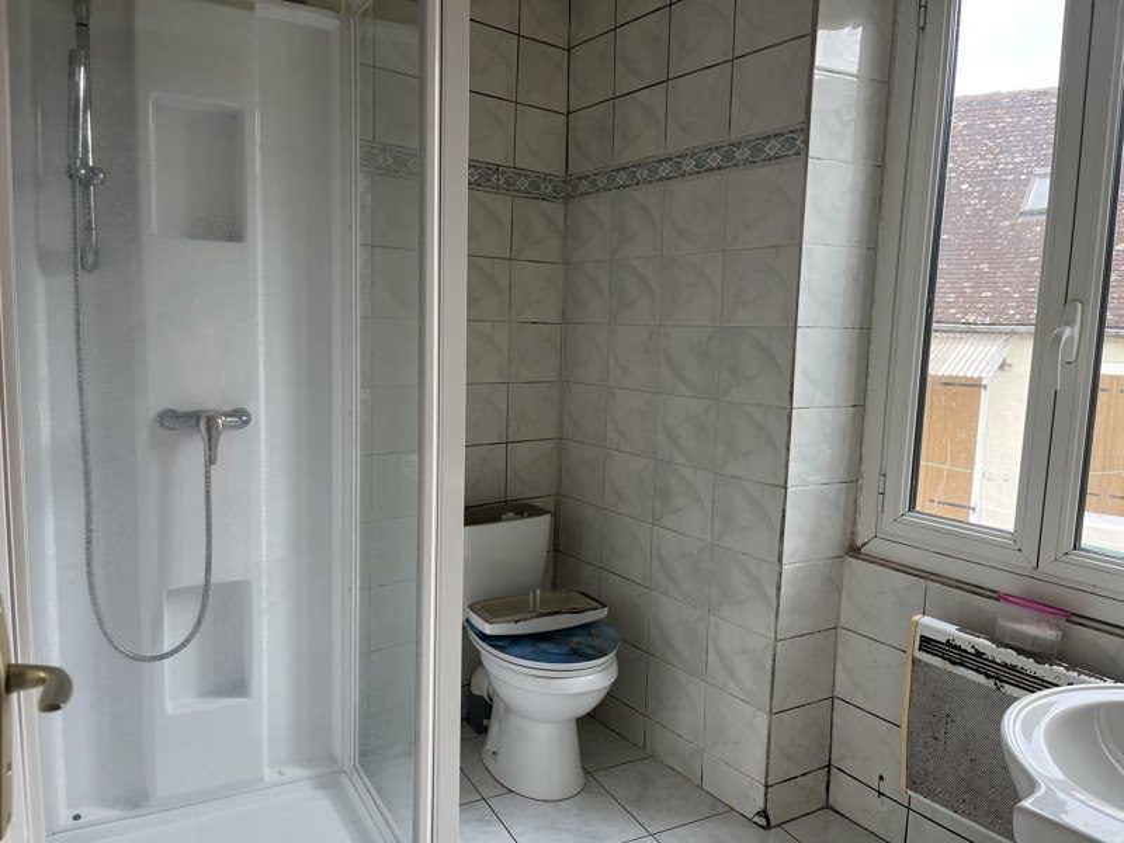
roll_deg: -1.3
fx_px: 844
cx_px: 562
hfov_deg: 67.3
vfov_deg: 53.1
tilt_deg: -7.7
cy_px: 422
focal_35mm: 26
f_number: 1.6
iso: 125
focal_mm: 5.1
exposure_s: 1/121
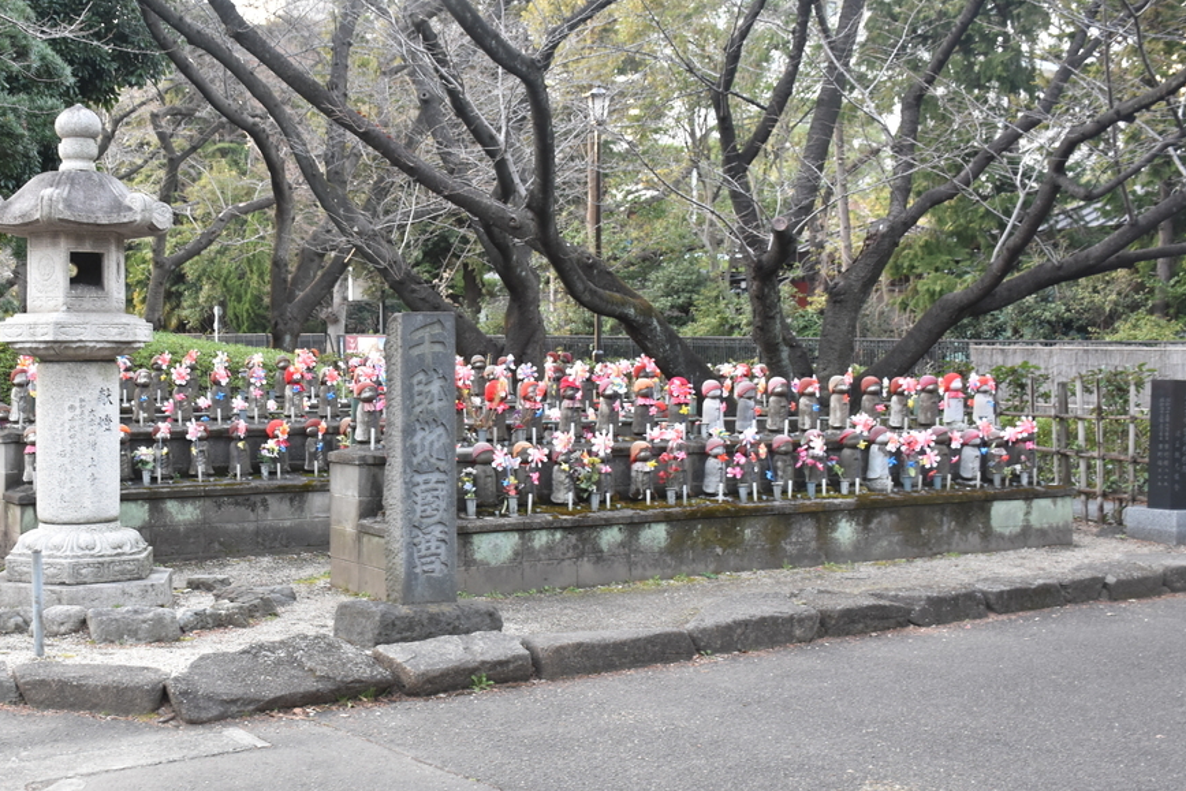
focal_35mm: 48
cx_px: 368
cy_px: 414
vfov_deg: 28.3
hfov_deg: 40.7
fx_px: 1571
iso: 800
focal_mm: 23
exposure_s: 1/125
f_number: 5.6
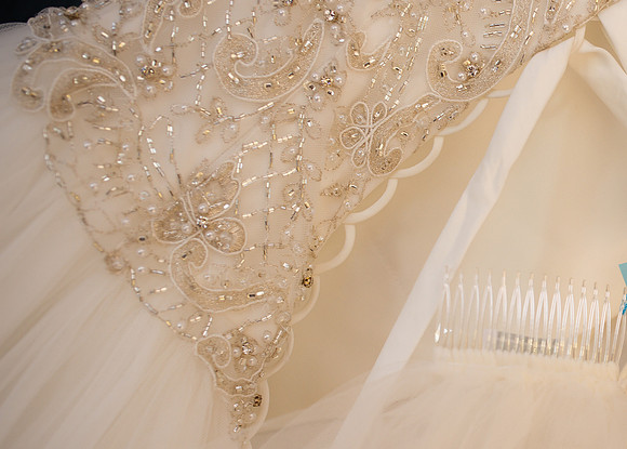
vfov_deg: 20.1
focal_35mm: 71
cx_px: 649
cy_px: 267
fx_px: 1261
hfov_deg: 26.2
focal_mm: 35
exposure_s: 1/100
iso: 200
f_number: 3.2
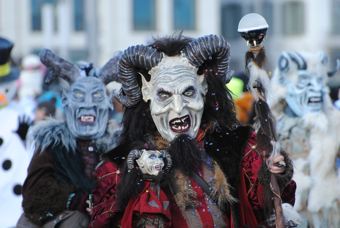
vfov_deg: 3.4
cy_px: 114
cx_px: 170
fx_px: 3830
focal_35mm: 405
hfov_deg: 5.1
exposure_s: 1/500
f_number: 5.6
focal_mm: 270
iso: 360
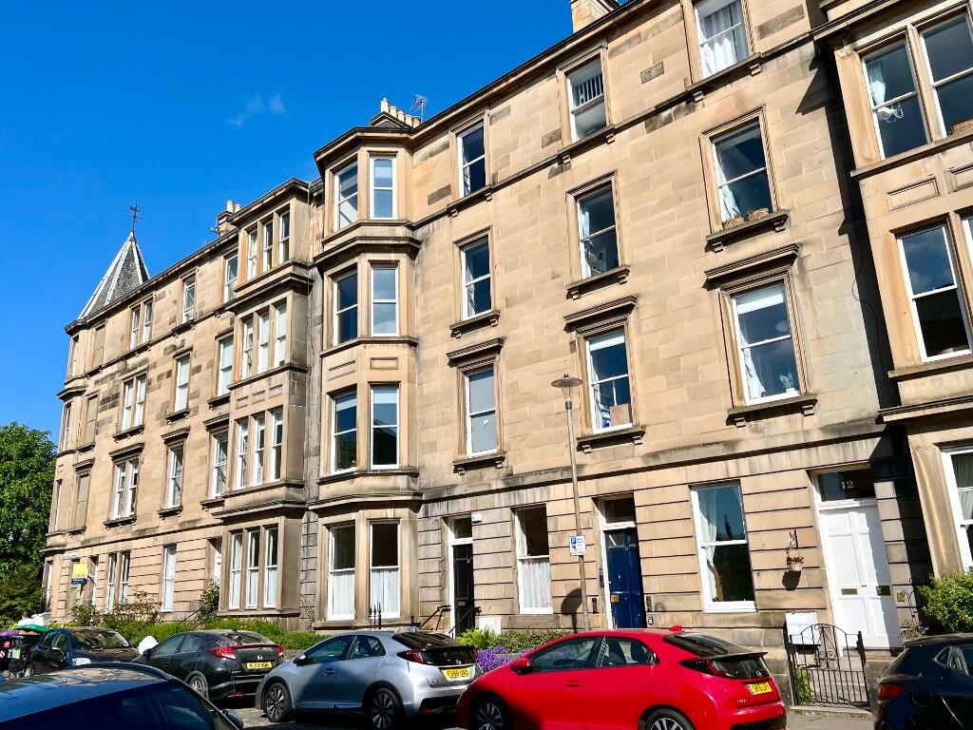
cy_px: 365
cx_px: 486
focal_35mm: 26
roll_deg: +0.5
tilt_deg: +16.4
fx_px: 731
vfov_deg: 53.1
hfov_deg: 67.3
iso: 50
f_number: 1.5
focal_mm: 5.7
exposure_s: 1/6211
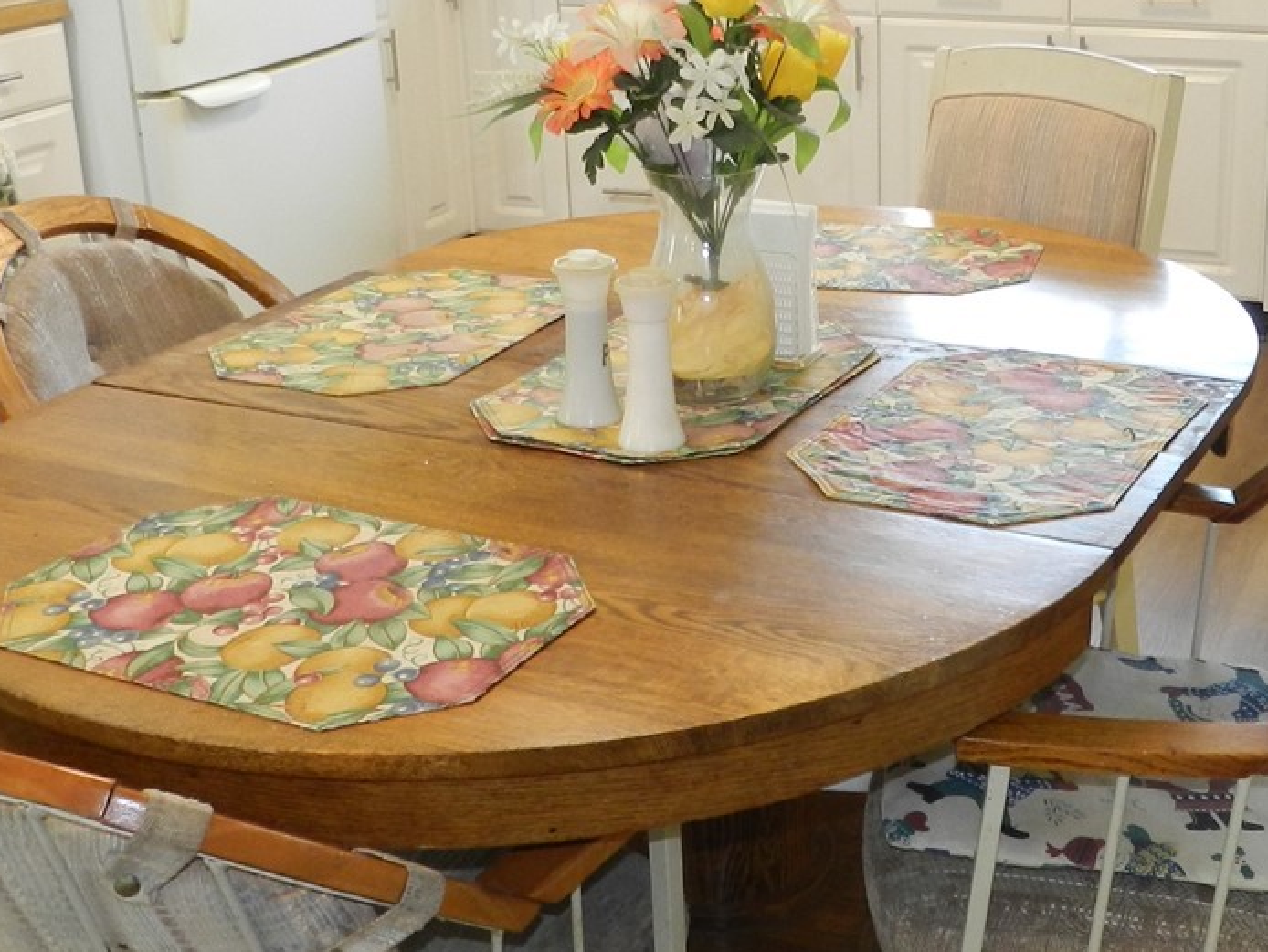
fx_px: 1942
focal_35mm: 53
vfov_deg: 27.3
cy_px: 303
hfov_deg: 36.0
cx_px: 782
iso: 200
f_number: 3.4
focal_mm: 4
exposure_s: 1/30
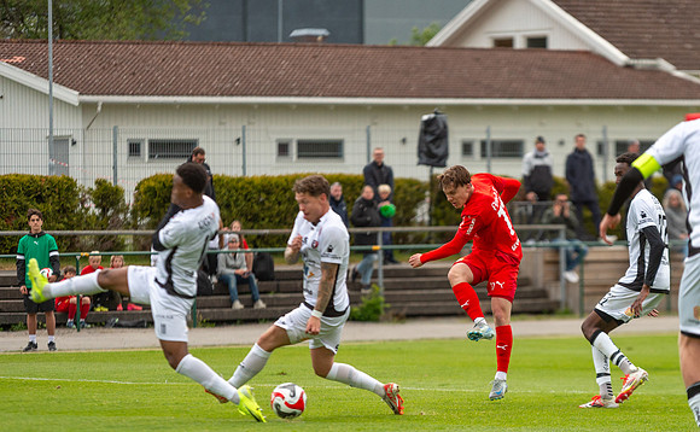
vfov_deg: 5.0
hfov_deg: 8.1
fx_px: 4961
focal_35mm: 261
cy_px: 315
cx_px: 473
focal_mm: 185
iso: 1250
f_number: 3.2
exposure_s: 1/1250
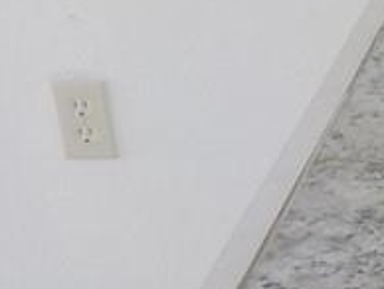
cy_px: 81
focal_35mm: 158
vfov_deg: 9.4
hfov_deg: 10.6
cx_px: 944
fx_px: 1755
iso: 125
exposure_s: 1/40
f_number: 3.3
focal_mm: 4.1
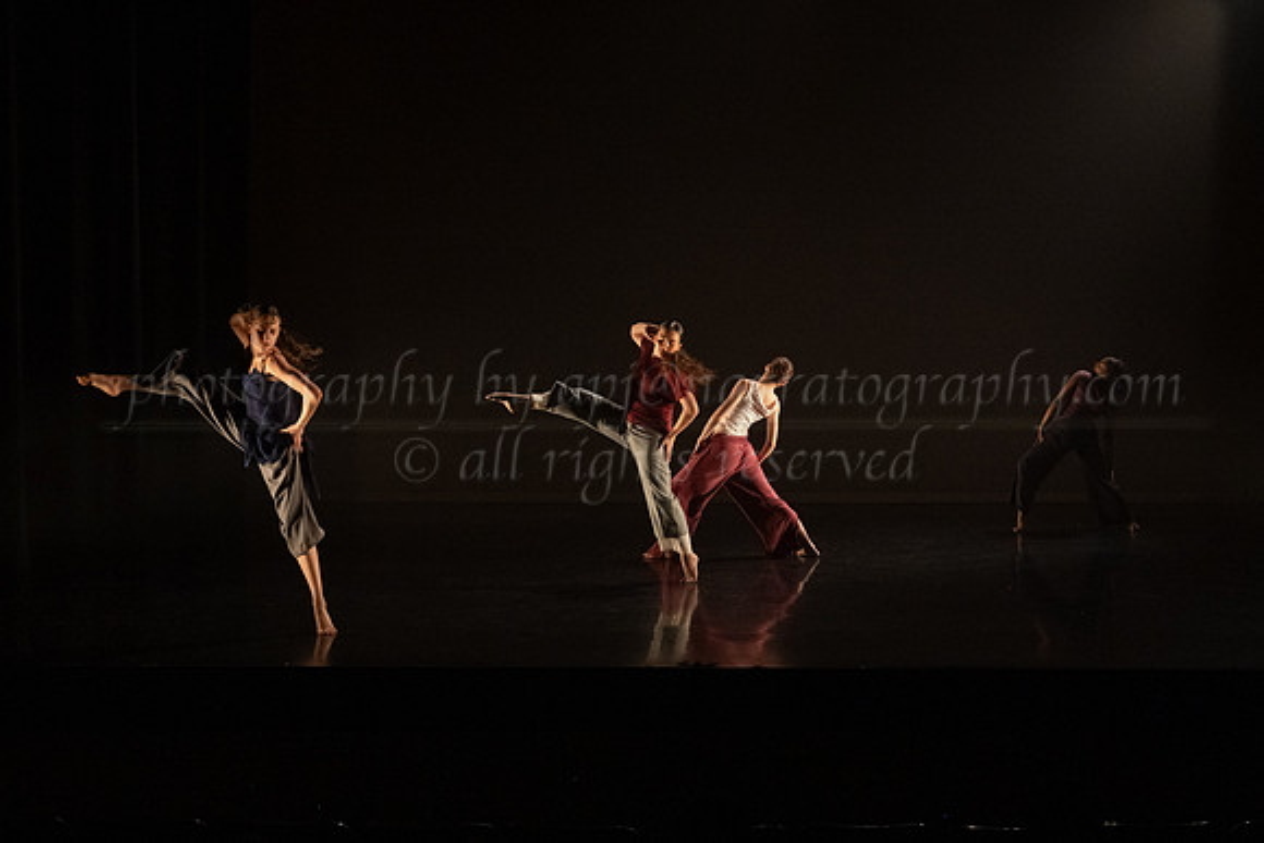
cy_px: 422
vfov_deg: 21.9
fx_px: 2183
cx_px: 755
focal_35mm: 62
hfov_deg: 32.2
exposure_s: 1/400
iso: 4000
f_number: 3.5
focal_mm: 52
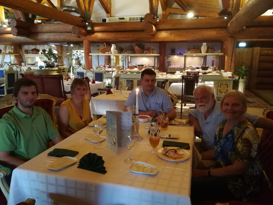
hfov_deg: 65.3
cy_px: 104
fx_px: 213
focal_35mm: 27
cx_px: 135
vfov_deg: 51.4
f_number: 2.2
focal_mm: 3.83
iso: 500
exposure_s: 1/20
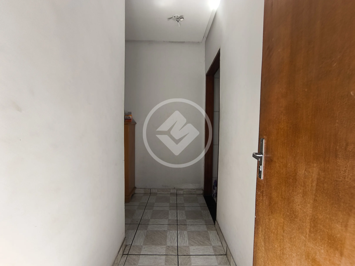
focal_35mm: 16
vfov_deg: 78.1
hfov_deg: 94.5
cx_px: 178
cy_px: 133
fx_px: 164
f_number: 2.2
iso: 80
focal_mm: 1.65
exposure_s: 1/60
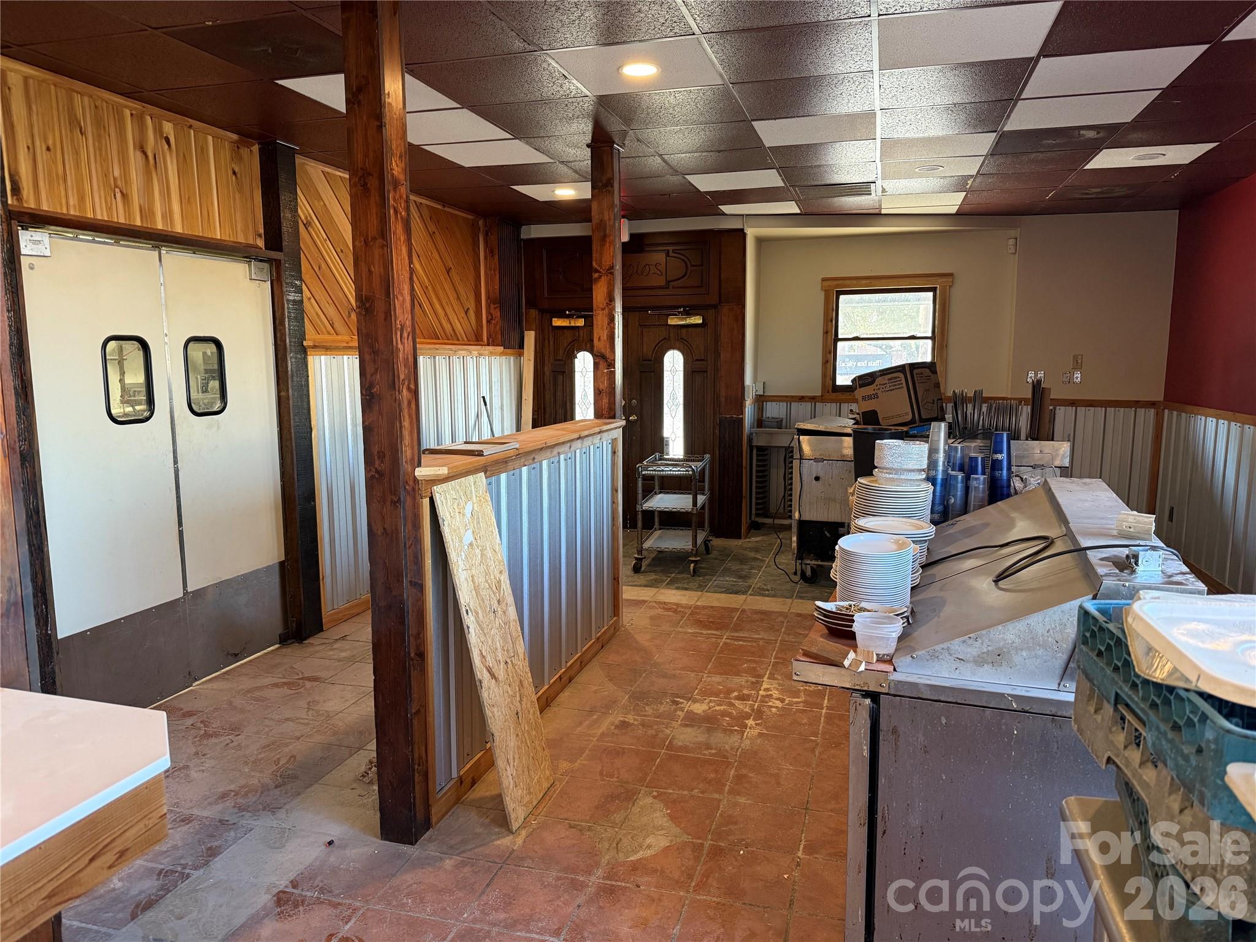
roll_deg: +0.6
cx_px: 628
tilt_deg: -7.1
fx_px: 871
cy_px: 471
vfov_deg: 56.8
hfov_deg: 71.6
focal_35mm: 24
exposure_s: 1/120
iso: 400
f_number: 1.78
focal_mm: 6.76
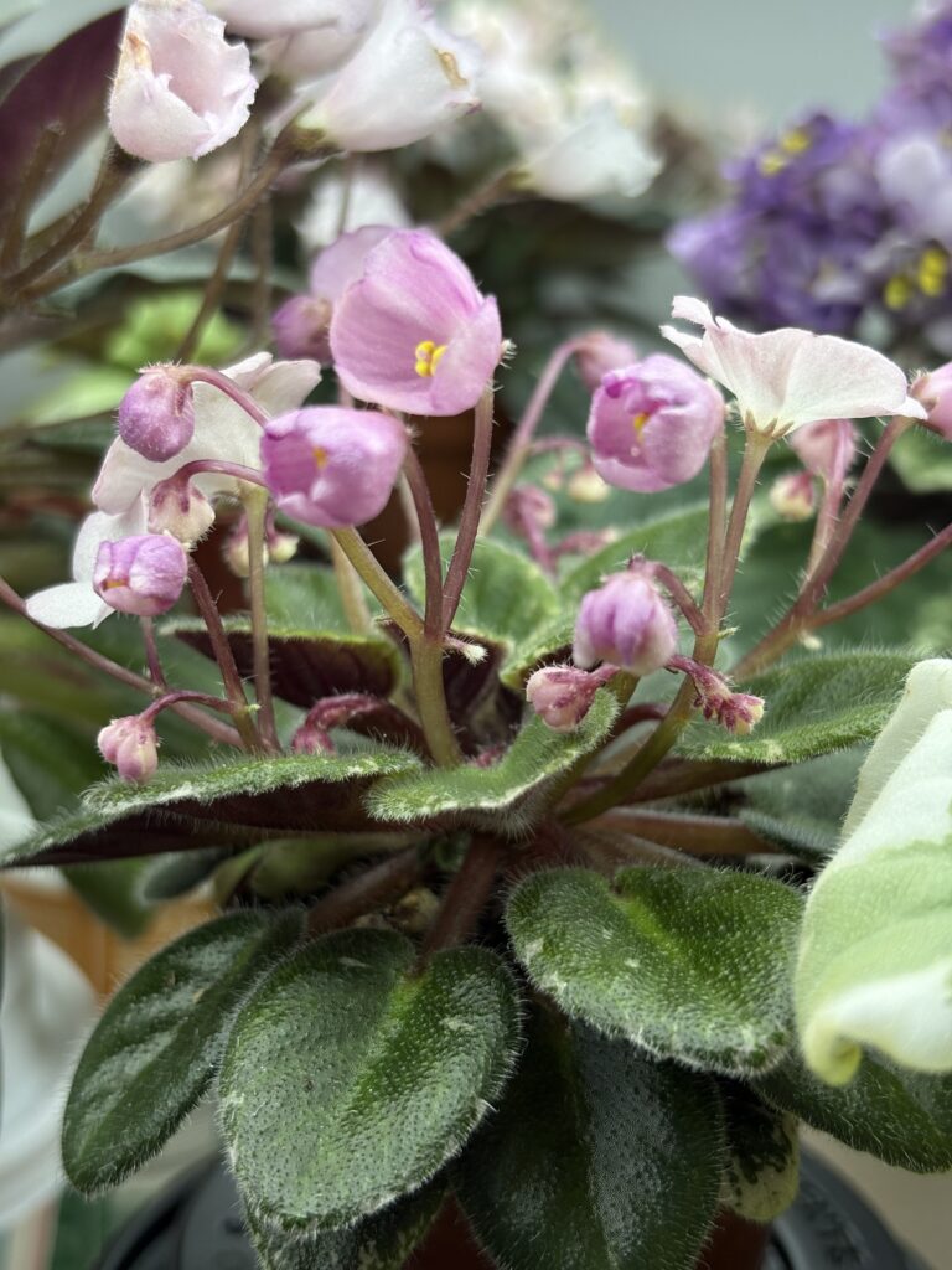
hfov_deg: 28.0
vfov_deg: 36.8
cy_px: 635
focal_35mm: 52
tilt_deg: -17.9
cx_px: 476
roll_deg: -5.4
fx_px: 1907
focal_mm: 5.96
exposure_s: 1/511
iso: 32
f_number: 1.6
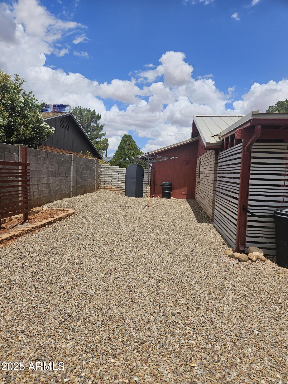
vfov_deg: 73.9
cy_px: 192
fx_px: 255
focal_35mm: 23
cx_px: 144
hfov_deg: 58.9
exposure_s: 1/3502
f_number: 1.8
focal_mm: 5.4
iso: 25
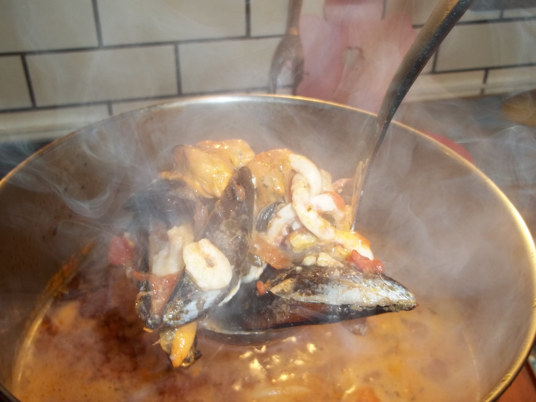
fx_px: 557
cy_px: 201
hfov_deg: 51.4
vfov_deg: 39.7
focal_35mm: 36
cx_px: 268
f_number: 3.1
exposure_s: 1/30
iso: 64
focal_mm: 6.5
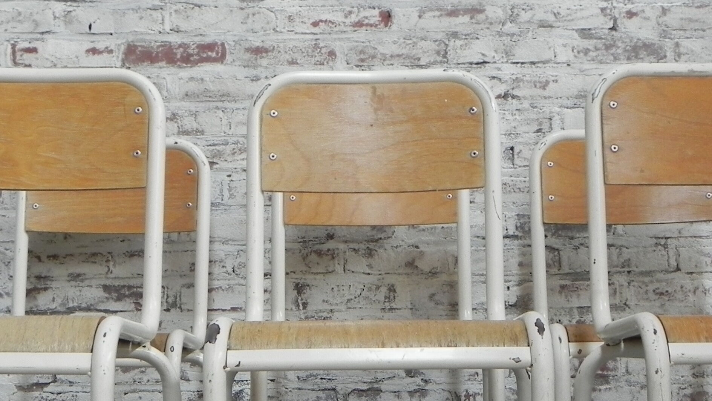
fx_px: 1152
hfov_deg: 34.4
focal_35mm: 61
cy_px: 320
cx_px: 362
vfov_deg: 19.5
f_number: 2.8
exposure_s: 1/30
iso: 188
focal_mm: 5.2
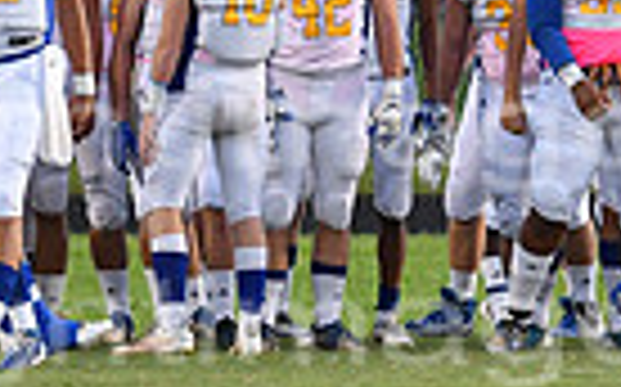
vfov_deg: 1.6
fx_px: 13548
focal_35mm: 801
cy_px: -160
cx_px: 117
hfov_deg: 2.6
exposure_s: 1/800
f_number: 4
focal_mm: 125
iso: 1600
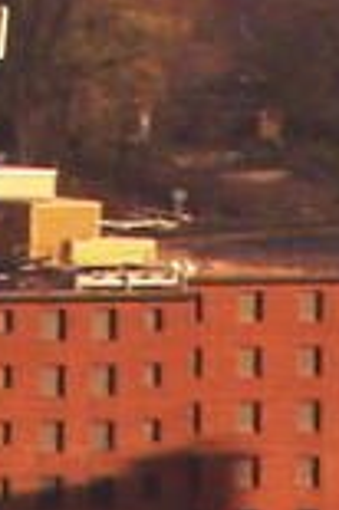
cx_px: -102
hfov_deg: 0.6
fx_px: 34809
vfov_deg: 0.8
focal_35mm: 2459
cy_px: -665
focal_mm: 59.2
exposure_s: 1/100
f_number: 3.6
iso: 140
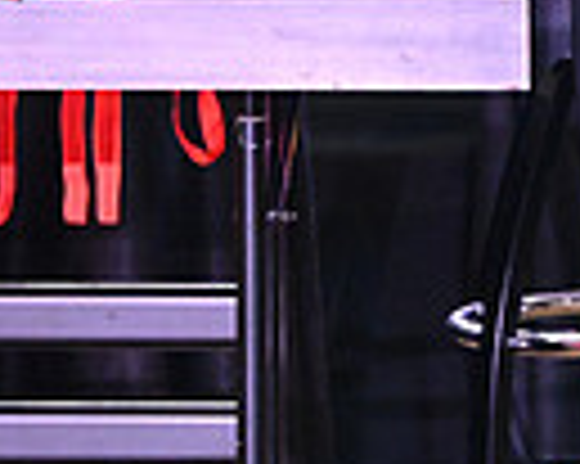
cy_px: -295
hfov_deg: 3.8
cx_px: 1156
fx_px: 8679
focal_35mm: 506
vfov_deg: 3.0
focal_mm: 120
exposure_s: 1/320
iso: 8000
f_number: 5.6
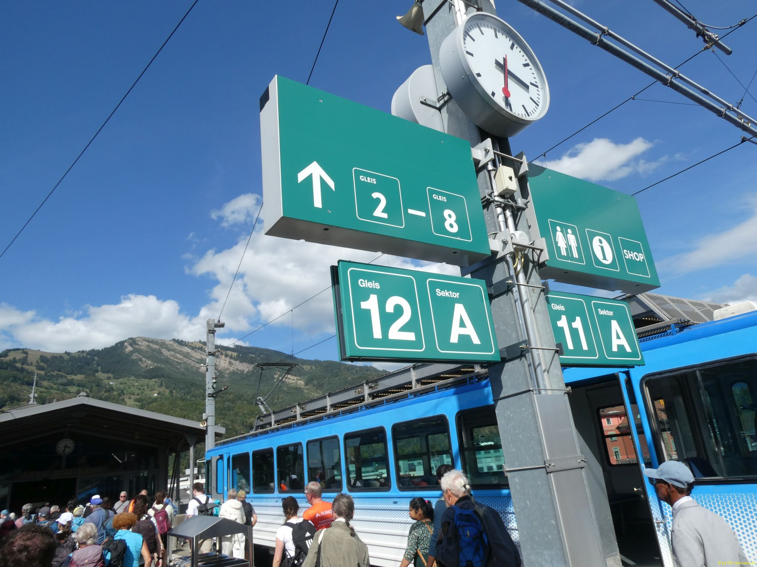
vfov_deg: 56.8
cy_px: 284
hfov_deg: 71.6
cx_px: 378
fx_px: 525
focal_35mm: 24
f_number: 4
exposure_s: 1/800
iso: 80
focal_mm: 4.3
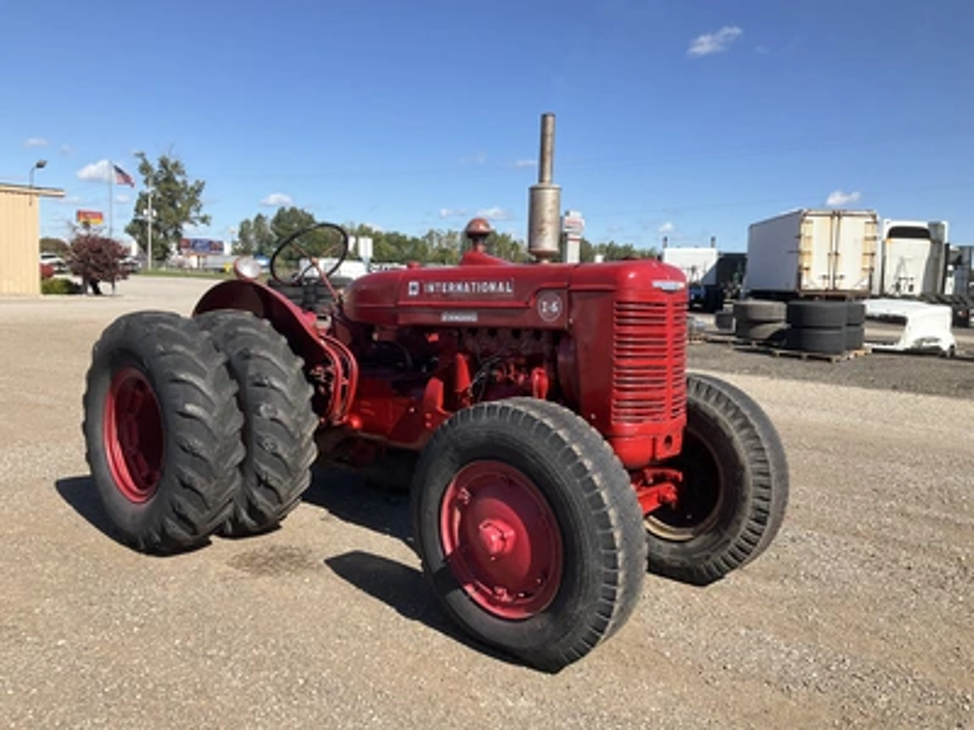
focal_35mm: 29
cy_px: 365
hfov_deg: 61.7
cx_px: 487
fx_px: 816
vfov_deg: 48.2
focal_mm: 3
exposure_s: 1/1577
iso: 25
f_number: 1.8
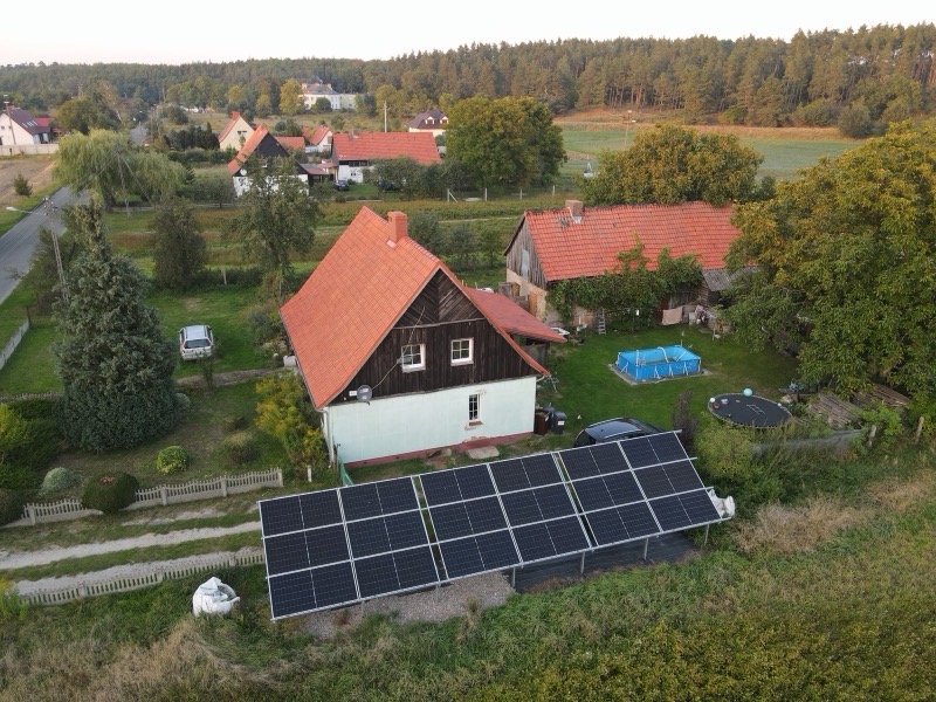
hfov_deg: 71.6
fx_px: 649
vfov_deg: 56.8
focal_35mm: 24
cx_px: 468
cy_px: 351
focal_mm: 4.5
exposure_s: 1/25
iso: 100
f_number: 2.8
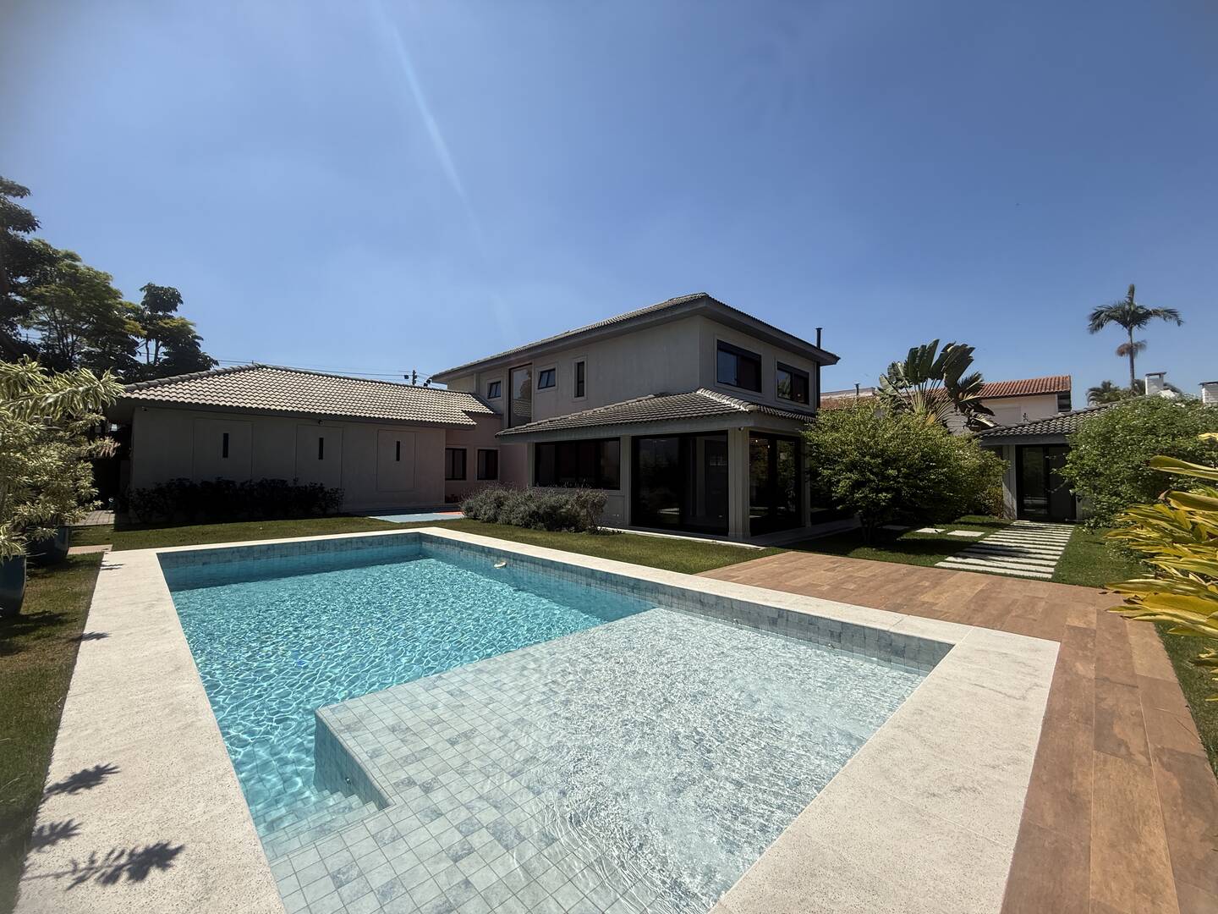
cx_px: 609
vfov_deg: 85.7
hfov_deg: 102.1
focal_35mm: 14
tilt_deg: +2.7
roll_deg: -0.7
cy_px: 457
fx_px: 493
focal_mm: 2.22
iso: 50
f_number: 2.2
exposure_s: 1/2506
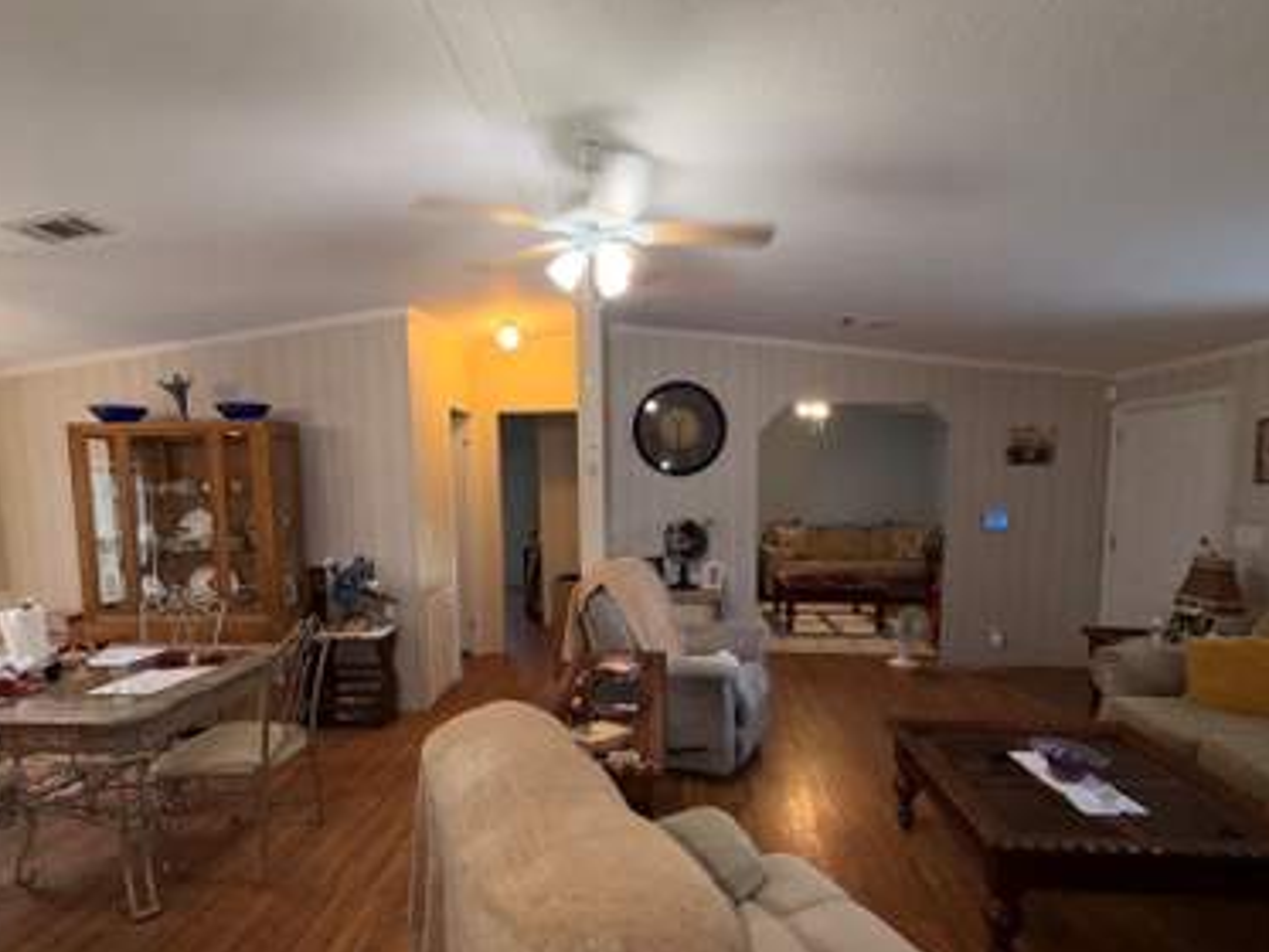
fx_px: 660
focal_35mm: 18
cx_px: 626
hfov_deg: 87.7
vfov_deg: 71.2
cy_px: 544
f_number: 2.2
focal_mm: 2.22
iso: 64
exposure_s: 1/60
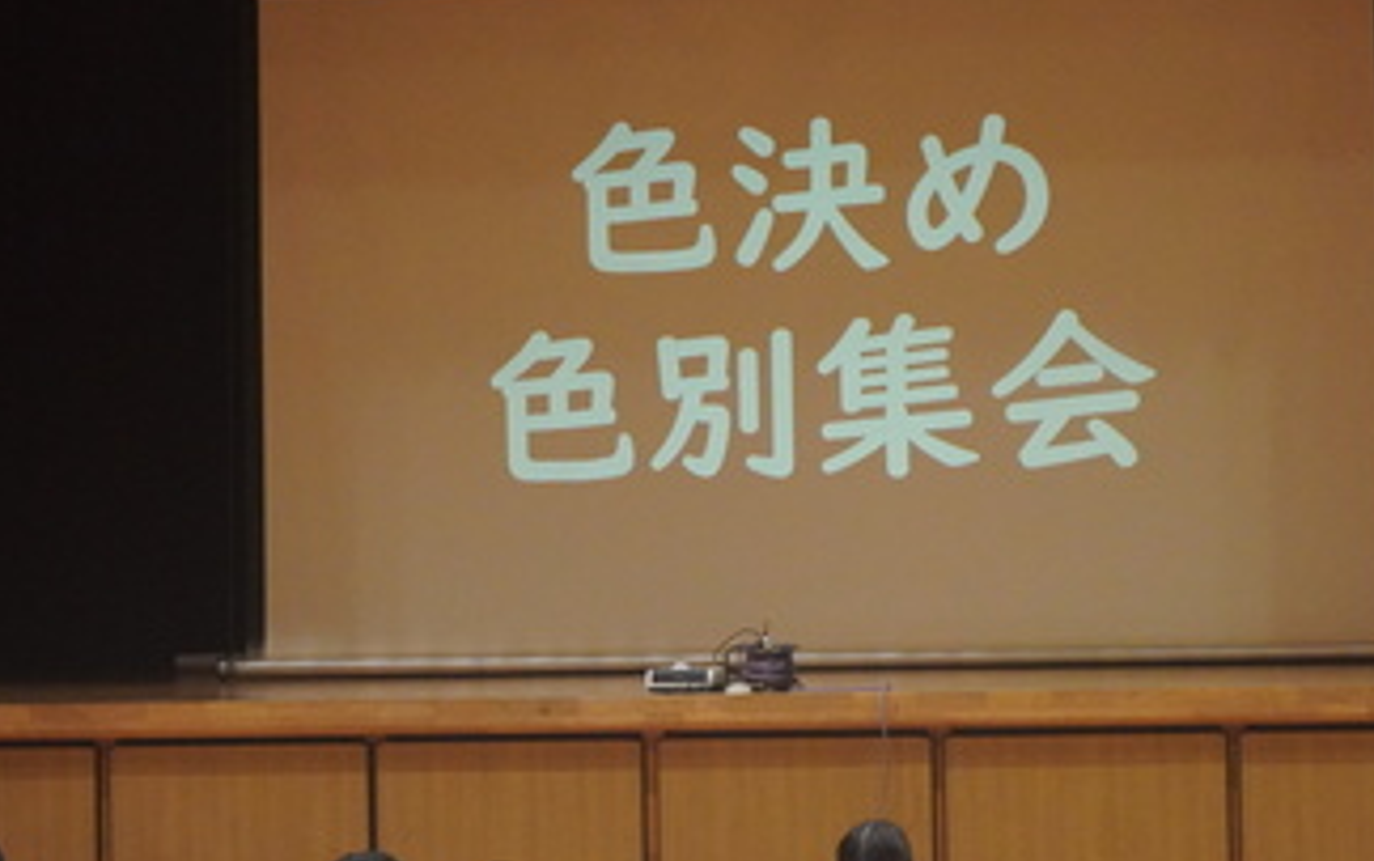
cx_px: 865
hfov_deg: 19.6
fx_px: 3972
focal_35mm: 106
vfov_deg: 12.4
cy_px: 411
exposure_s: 1/125
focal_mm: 50
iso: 6400
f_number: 5.6
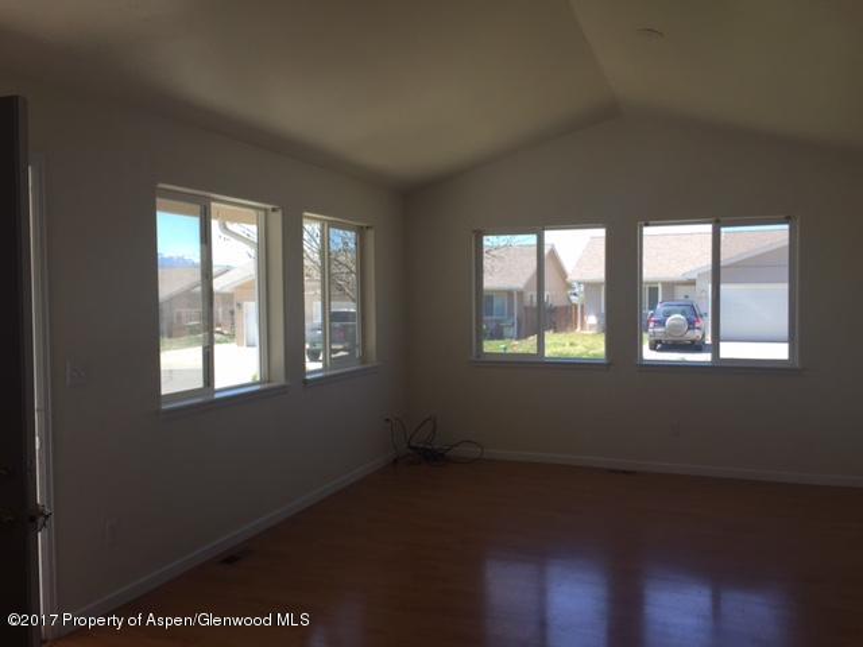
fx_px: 723
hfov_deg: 61.7
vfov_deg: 48.2
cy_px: 324
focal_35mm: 29
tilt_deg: -2.8
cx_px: 432
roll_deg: +0.0
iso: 32
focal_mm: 4.15
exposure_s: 1/264
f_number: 2.2
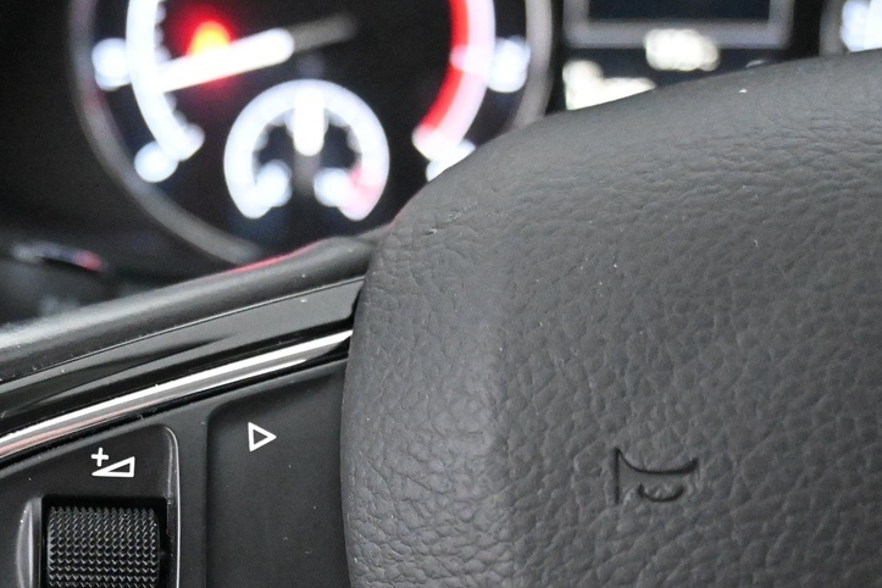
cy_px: 549
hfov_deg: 29.9
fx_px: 1606
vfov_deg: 20.3
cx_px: 168
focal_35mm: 66
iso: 11400
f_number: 3.8
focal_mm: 19.5
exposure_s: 1/30
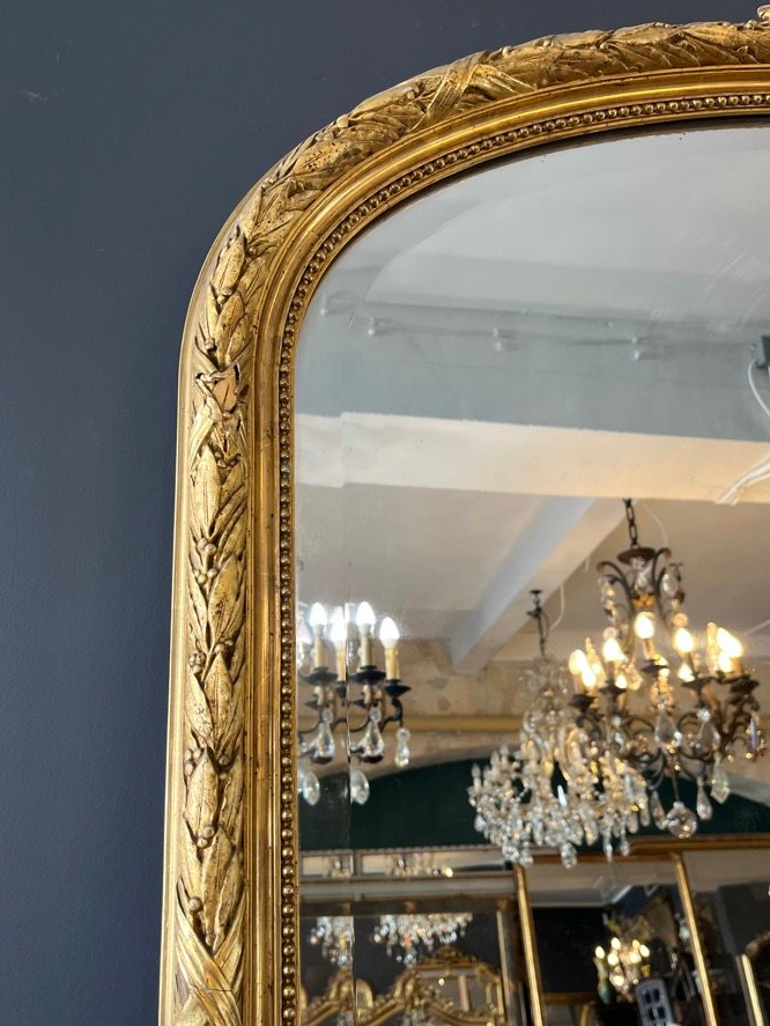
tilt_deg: +11.7
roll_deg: +2.1
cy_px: 554
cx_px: 355
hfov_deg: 46.8
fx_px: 889
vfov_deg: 59.9
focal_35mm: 30
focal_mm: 5.1
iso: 80
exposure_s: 1/122
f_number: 1.6
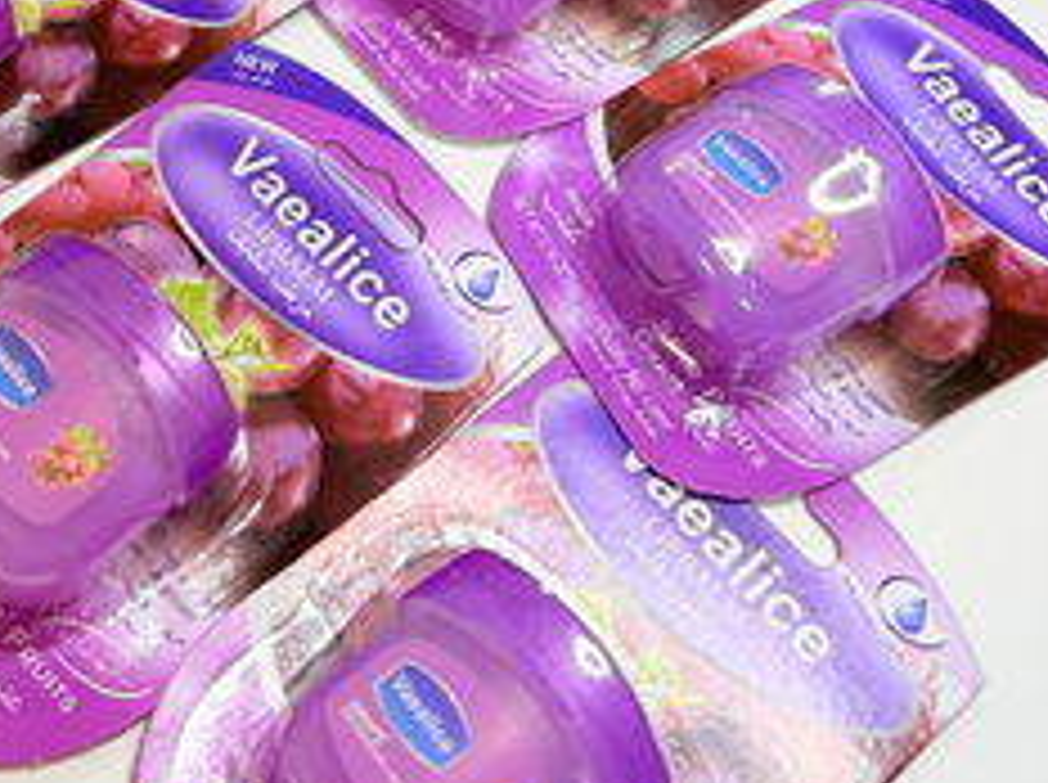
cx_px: 301
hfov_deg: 34.5
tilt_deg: -49.9
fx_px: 1663
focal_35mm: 55
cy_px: -110
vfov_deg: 24.4
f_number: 1.78
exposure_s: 1/100
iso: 80
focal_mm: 6.76
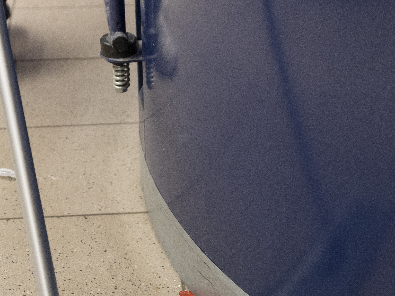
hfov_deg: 23.0
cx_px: 192
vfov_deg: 17.1
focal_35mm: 85
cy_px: 268
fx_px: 970
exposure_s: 1/125
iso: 800
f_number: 4
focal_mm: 41.1
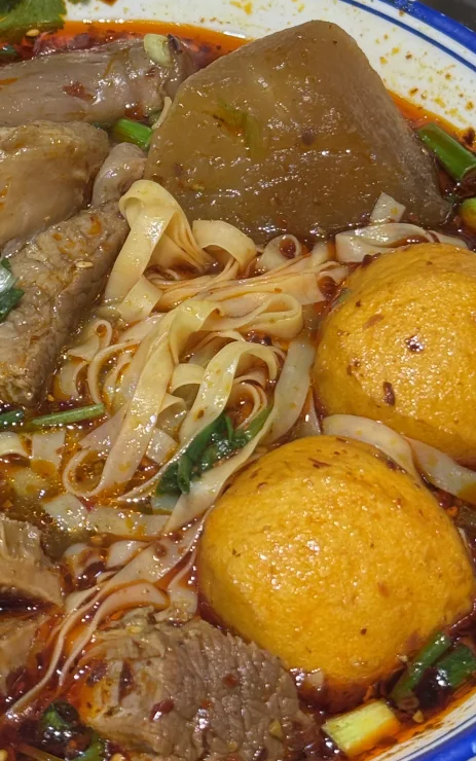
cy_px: 188
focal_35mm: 99
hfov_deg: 13.2
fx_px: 2053
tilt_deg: -46.5
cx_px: 136
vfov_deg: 20.8
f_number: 1.78
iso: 125
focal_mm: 6.76
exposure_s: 1/100
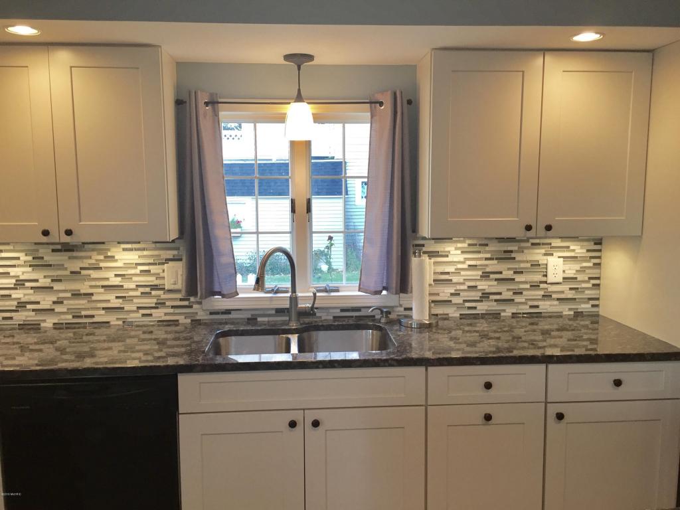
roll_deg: -0.2
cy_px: 255
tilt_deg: -5.3
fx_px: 570
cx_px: 340
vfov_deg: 48.2
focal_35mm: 29
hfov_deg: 61.7
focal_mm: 4.15
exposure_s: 1/30
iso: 32
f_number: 2.2
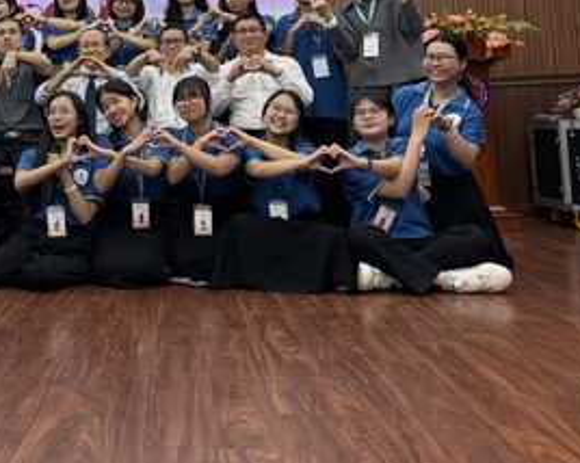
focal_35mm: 56
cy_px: 30
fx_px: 961
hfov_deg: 31.5
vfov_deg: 26.1
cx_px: 22
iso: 200
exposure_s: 1/100
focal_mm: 6.76
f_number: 1.78
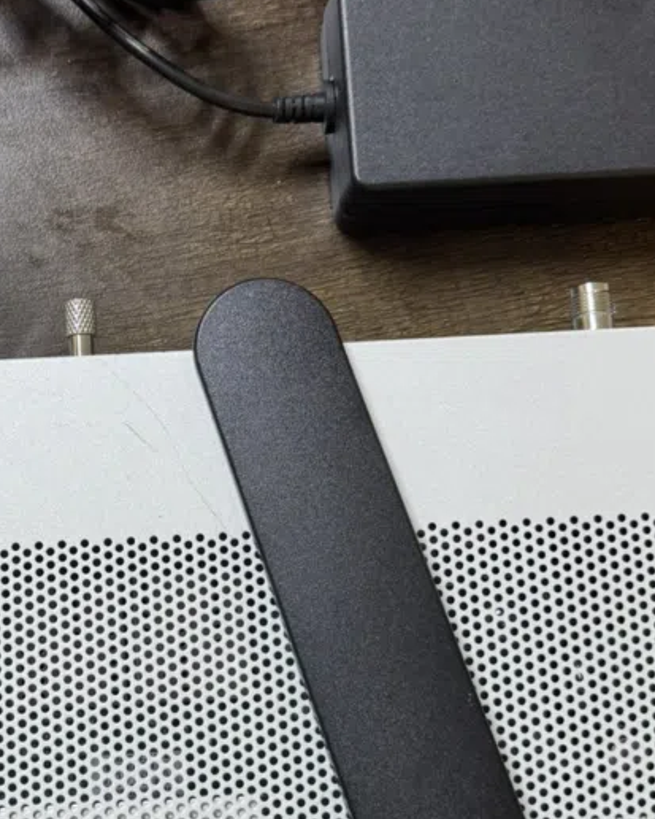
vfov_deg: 30.5
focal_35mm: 62
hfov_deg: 24.1
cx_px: 95
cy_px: 431
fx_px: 1502
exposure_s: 1/50
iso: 125
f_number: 1.78
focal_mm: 6.76
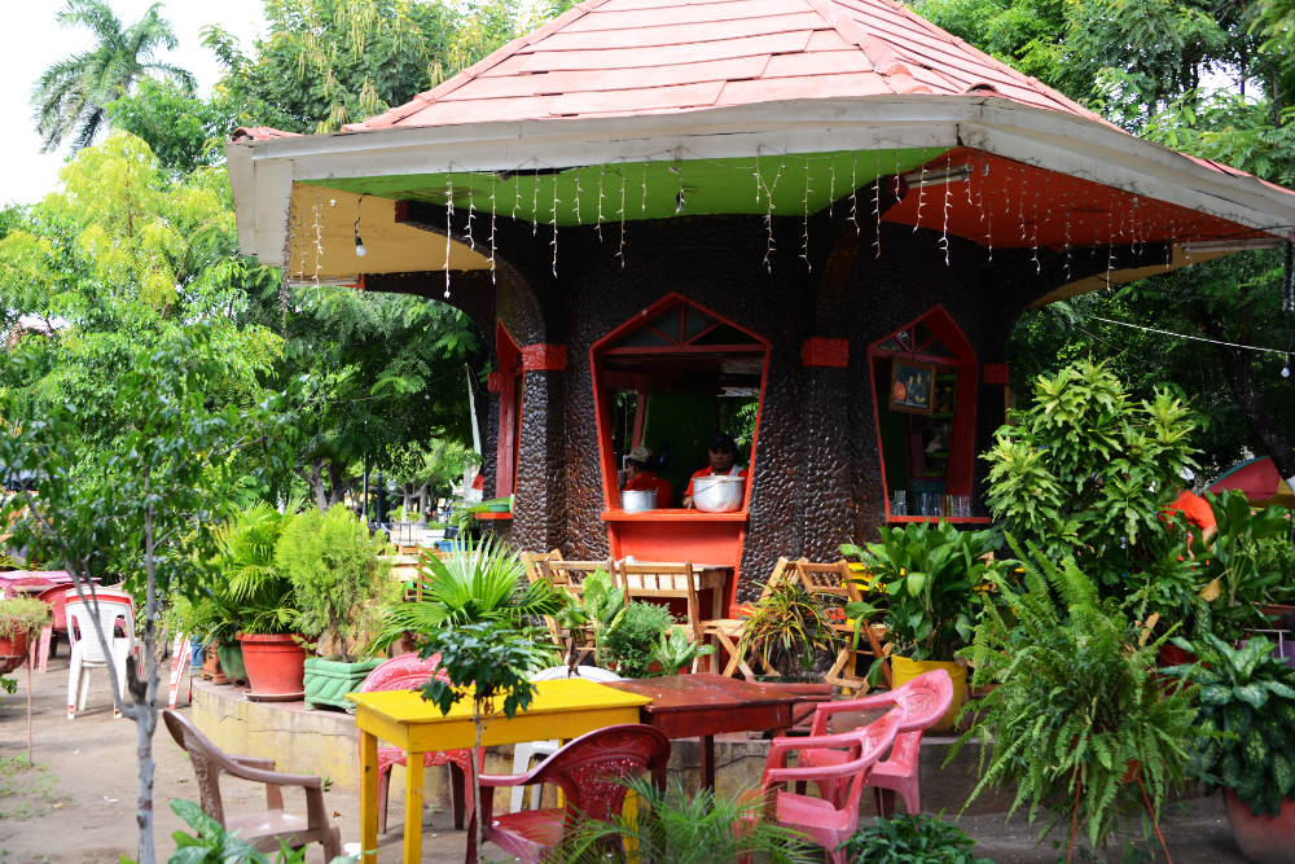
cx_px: 648
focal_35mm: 44
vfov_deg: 30.5
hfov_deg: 44.5
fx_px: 1583
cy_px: 432
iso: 250
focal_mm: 44
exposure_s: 1/250
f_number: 4.2
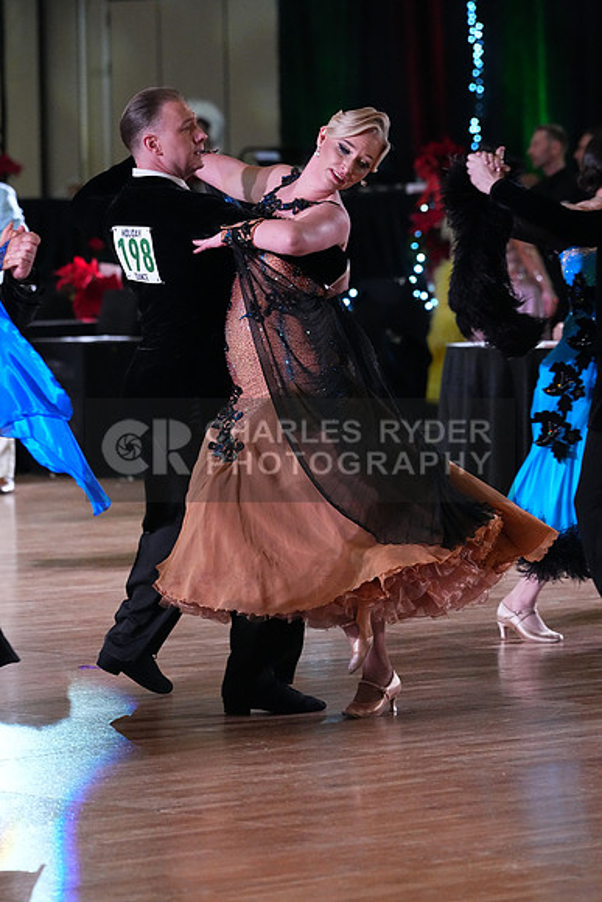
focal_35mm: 200
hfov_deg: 6.9
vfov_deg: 10.3
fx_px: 5013
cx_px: 301
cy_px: 451
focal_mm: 200
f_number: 5.6
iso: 10000
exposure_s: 1/400
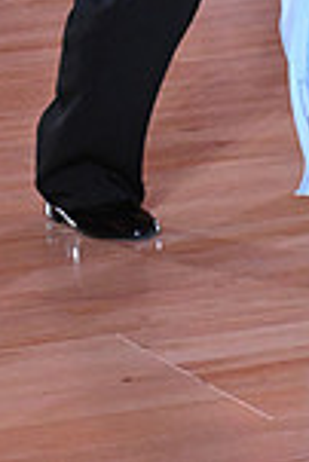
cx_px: 219
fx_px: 3455
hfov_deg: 5.1
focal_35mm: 269
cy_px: -416
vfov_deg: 7.4
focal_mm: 70
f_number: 6.3
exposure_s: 1/400
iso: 6400
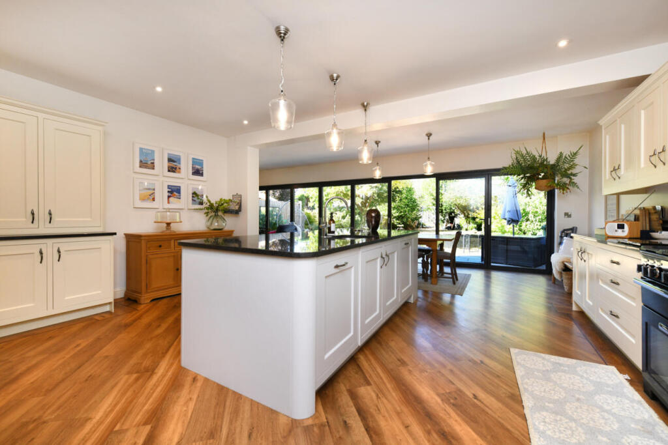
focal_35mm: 15
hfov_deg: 100.4
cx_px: 334
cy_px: 222
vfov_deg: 77.3
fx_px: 278
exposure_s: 1/60
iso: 640
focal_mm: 15
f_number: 10
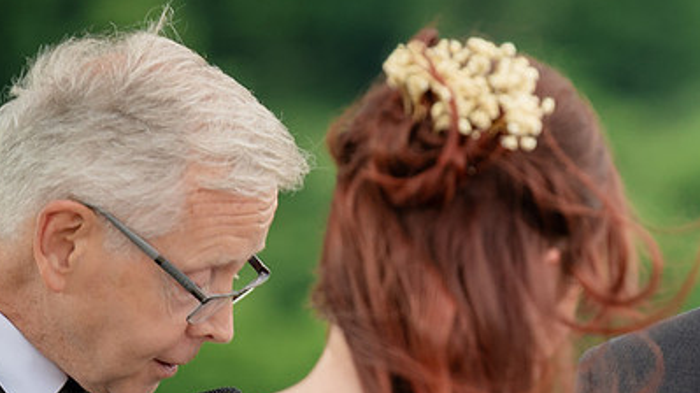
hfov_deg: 4.7
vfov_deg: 2.6
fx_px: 8516
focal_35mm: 459
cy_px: 426
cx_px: 758
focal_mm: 154
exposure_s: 1/800
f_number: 2.8
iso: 200
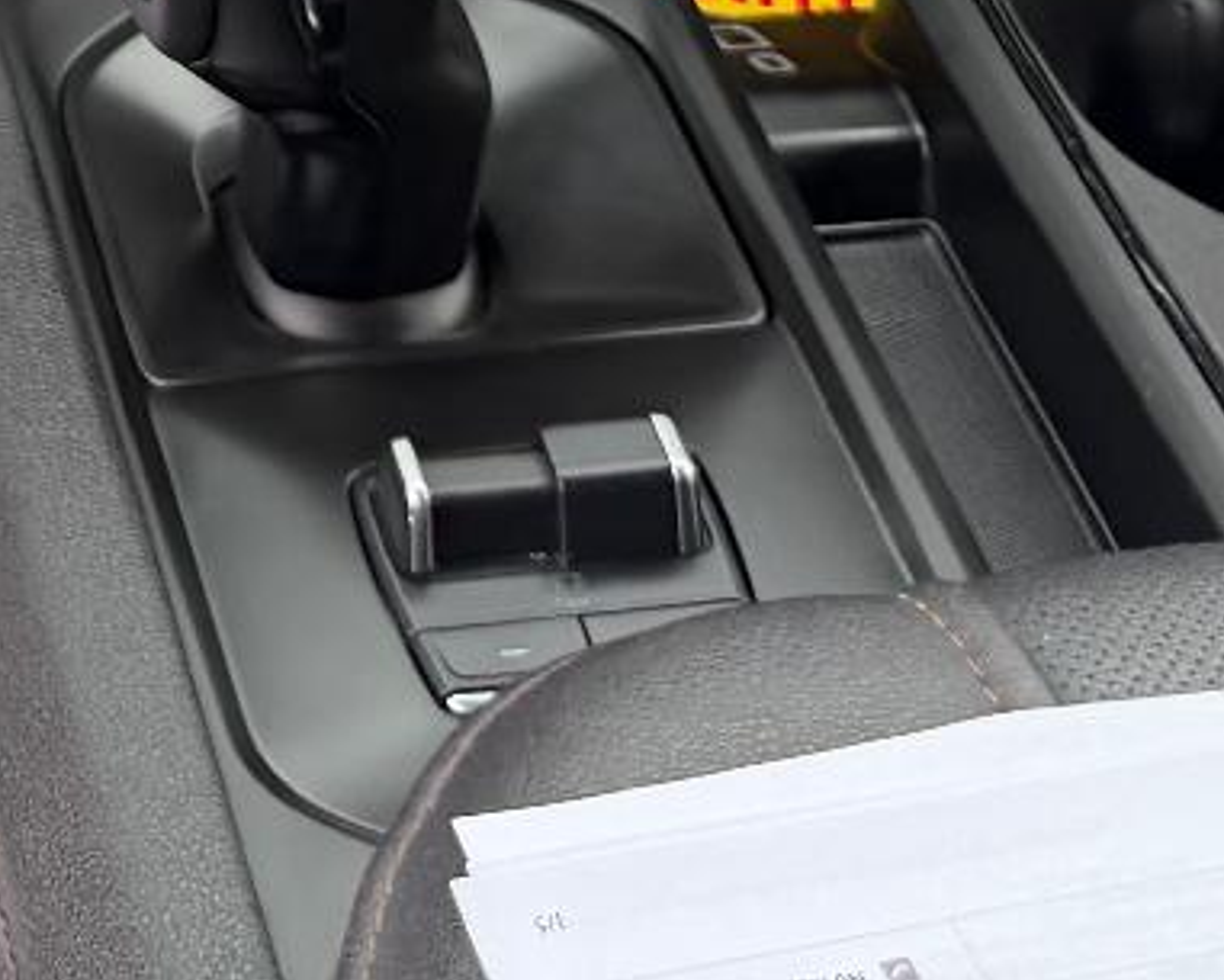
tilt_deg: -21.8
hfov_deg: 14.9
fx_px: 4276
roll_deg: -1.3
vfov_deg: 11.1
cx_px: -704
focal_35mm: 118
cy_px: -1330
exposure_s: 1/317
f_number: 1.78
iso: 80
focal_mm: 6.76
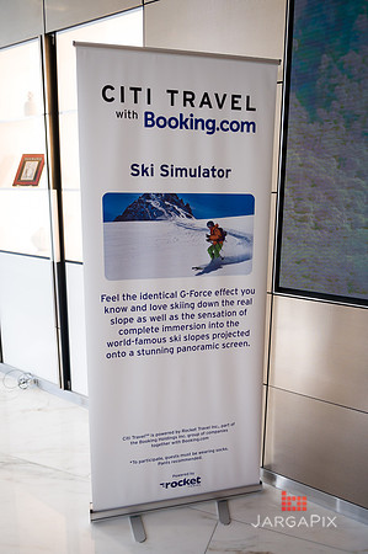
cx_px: 184
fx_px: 430
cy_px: 277
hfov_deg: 46.3
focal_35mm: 28
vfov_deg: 65.5
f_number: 3.2
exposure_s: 1/400
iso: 1250
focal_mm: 28
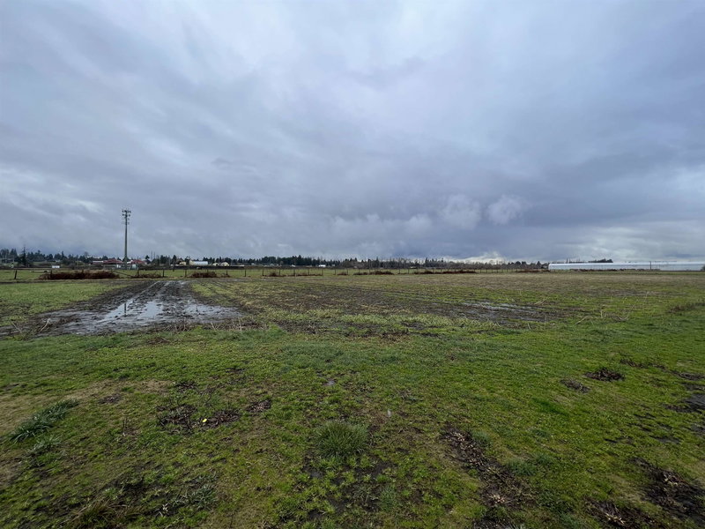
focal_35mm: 13
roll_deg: -1.9
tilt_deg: -1.8
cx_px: 352
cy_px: 264
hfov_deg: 106.2
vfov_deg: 89.9
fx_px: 265
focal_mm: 1.57
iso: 32
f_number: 1.8
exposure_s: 1/598
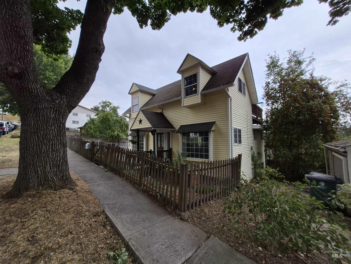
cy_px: 132
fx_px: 132
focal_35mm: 13
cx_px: 176
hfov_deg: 106.2
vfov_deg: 89.9
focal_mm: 1.74
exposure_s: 1/1112
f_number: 2.2
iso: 40
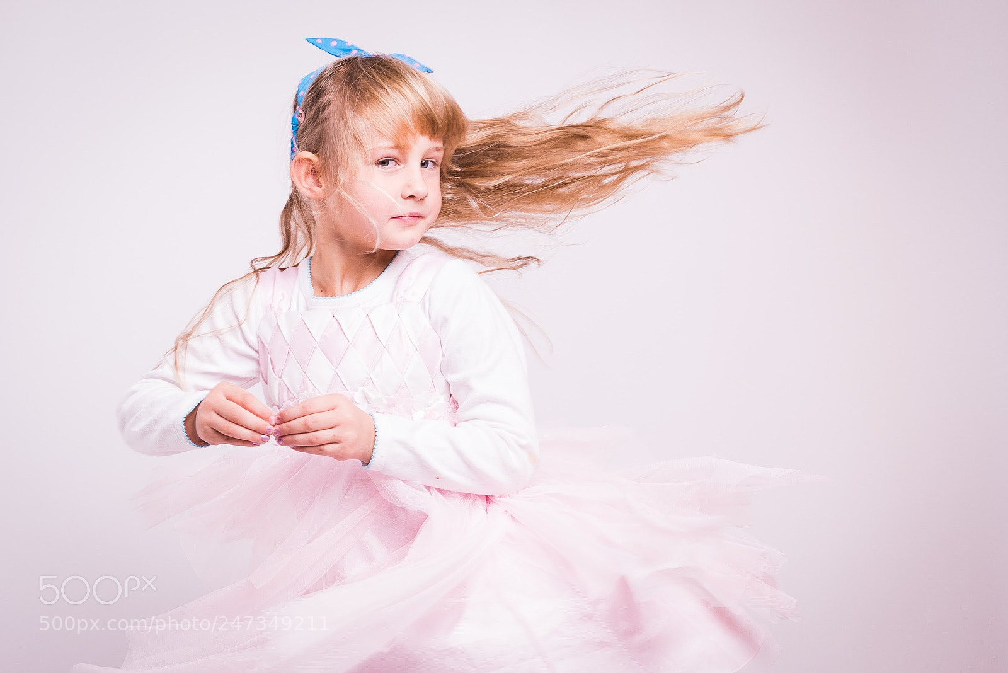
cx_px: 504
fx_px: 840
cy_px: 336
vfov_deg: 43.6
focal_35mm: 30
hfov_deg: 61.9
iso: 100
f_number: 8
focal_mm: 30
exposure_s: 1/160
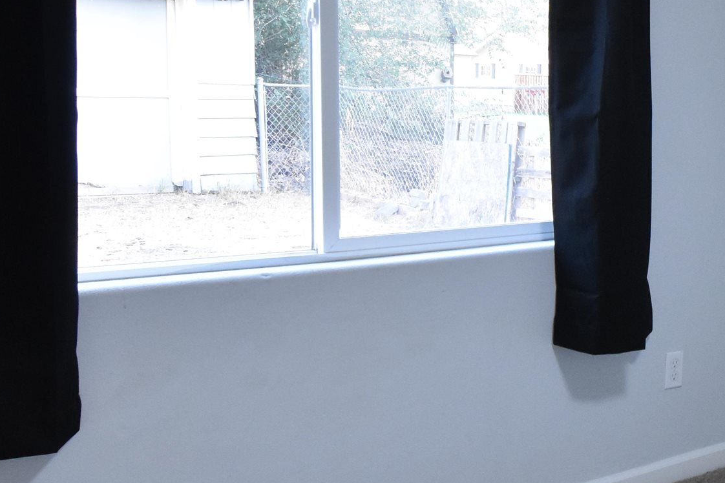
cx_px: 714
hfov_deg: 34.2
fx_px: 1075
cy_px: 234
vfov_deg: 25.3
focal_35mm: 53
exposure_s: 1/40
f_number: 8
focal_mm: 13
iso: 1600
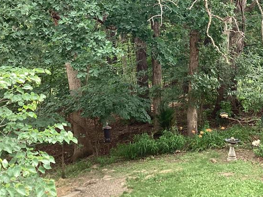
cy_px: 59
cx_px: 153
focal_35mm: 57
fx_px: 433
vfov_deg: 25.5
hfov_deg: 33.7
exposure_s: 1/120
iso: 64
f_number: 2.4
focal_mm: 3.3
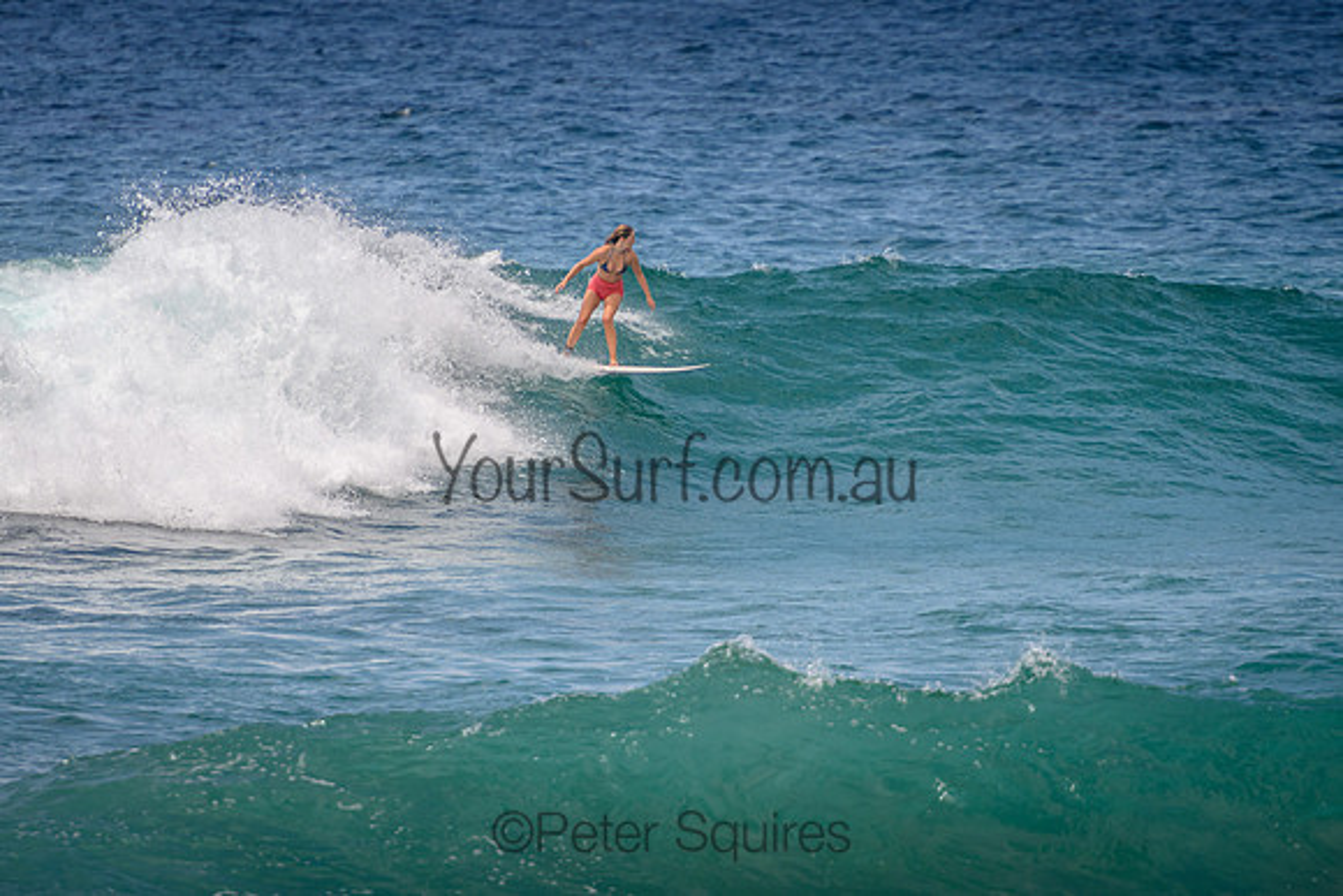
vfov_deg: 2.5
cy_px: 356
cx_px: 690
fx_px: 20497
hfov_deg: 3.8
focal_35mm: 549
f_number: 5.6
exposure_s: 1/2000
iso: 280
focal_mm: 400
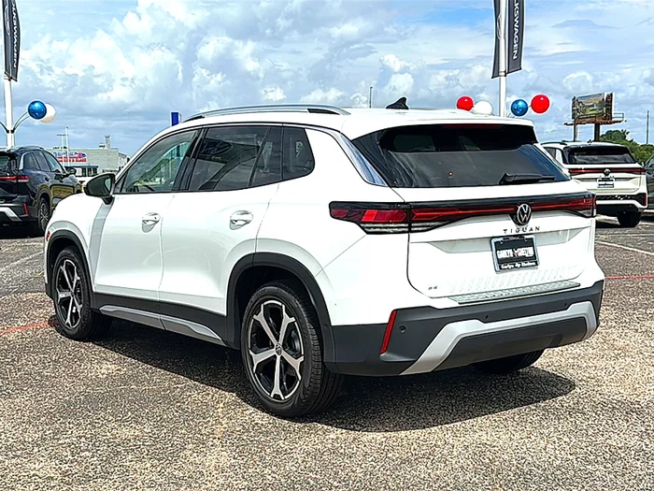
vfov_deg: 36.0
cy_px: 246
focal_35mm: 40
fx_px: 756
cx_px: 327
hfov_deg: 46.8
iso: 80
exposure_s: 1/10989
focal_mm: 6.86
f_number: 1.78
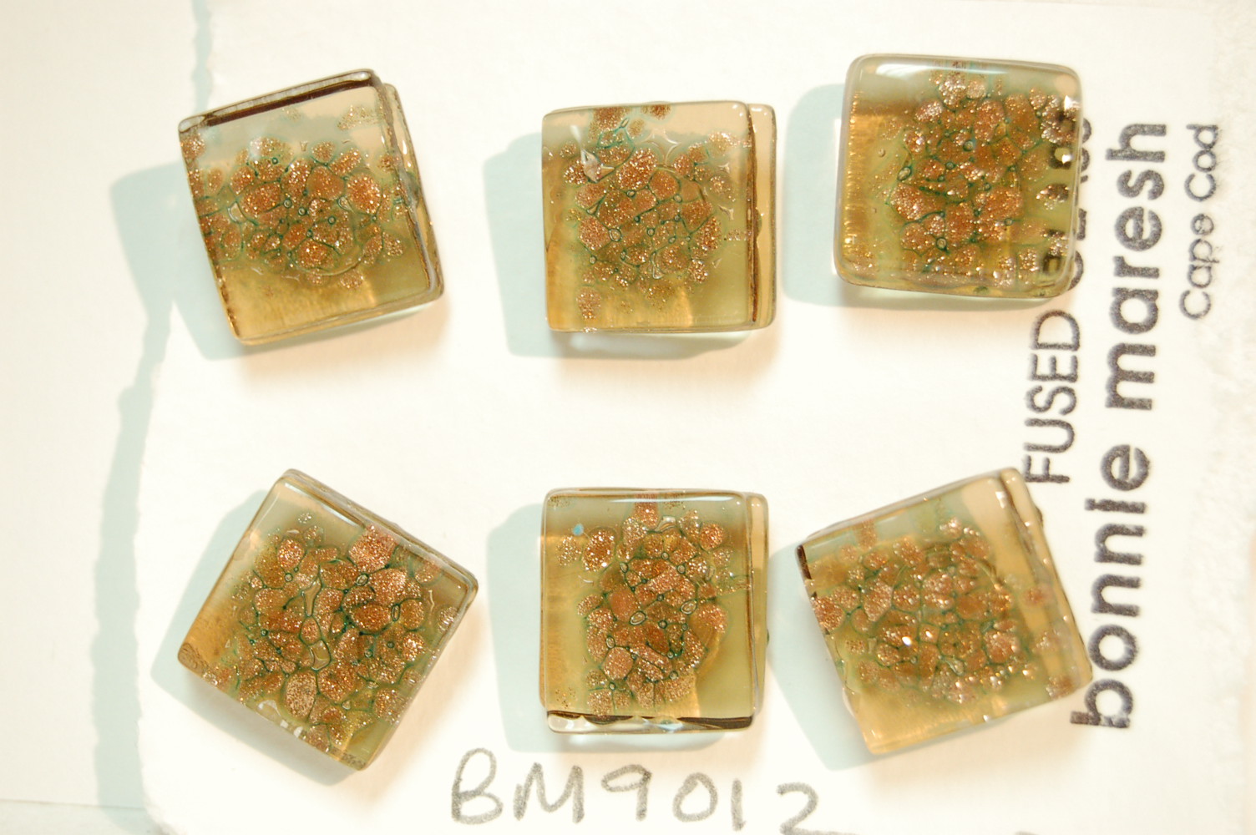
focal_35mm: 82
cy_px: 418
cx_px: 628
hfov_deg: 24.6
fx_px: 2876
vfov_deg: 16.5
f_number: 5.6
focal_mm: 55
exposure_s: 1/100
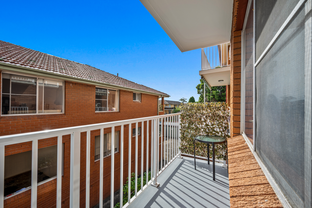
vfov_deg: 81.2
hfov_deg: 104.3
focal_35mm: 14
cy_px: 104
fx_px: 121
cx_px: 156
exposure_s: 1/125
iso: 100
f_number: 10
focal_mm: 14
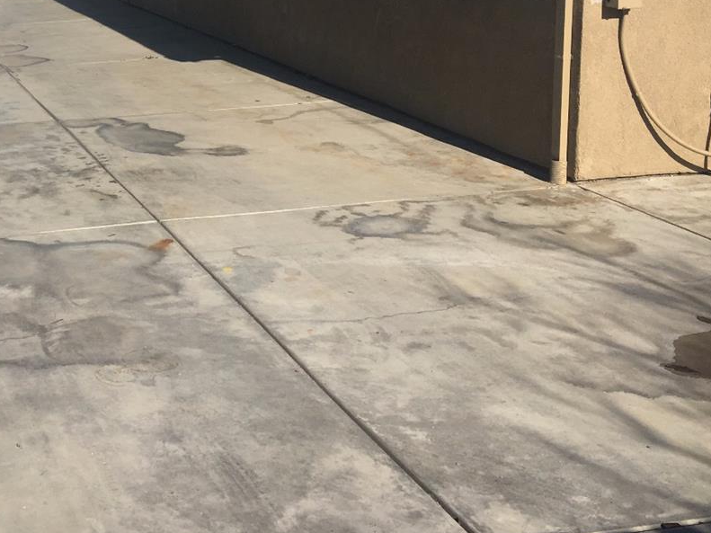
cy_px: 53
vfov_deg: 25.7
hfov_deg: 33.2
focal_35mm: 55
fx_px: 1130
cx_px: 76
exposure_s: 1/2137
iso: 25
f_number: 2.2
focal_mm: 4.15
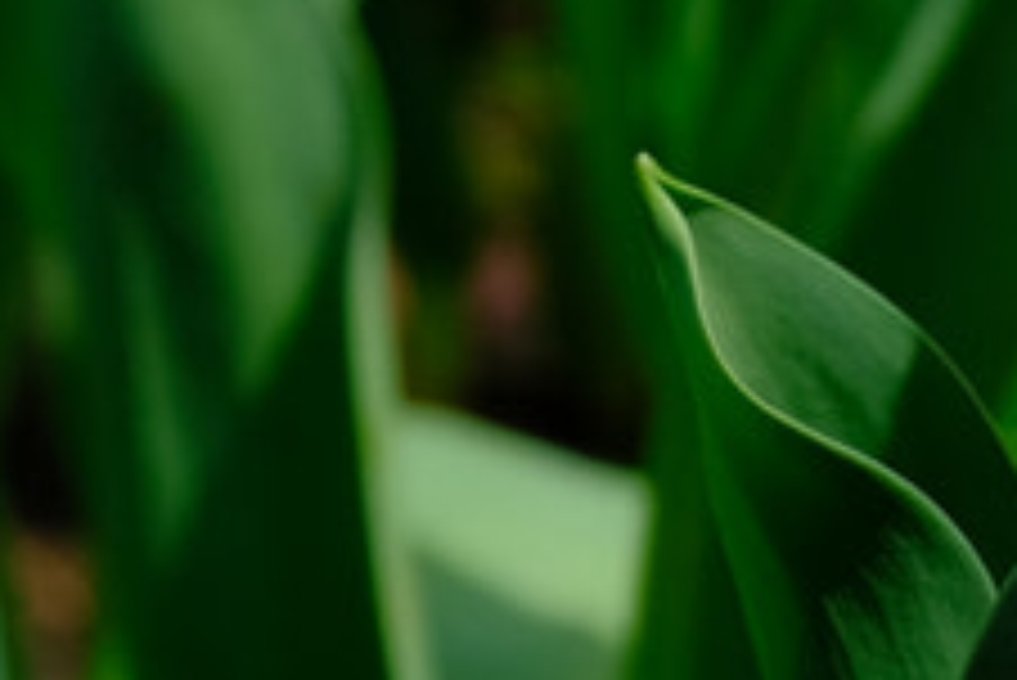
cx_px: -2038
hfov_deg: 3.8
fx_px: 15010
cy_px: -1556
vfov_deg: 2.6
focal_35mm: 531
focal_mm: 50
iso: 200
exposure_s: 1/500
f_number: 4.5
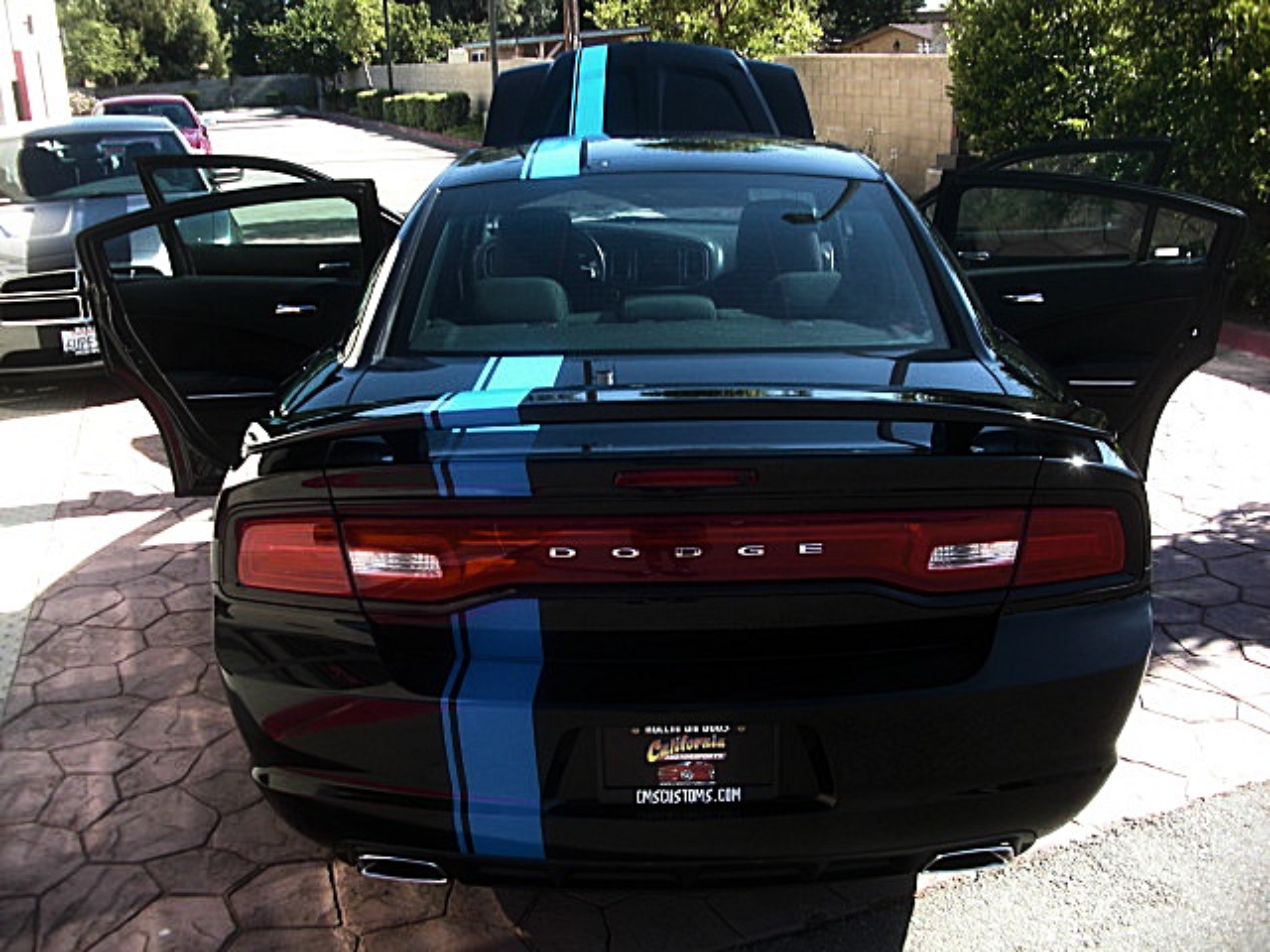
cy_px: 476
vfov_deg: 39.7
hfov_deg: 51.4
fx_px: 1321
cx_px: 635
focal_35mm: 36
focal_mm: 6.3
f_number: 2.8
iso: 50
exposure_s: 1/200
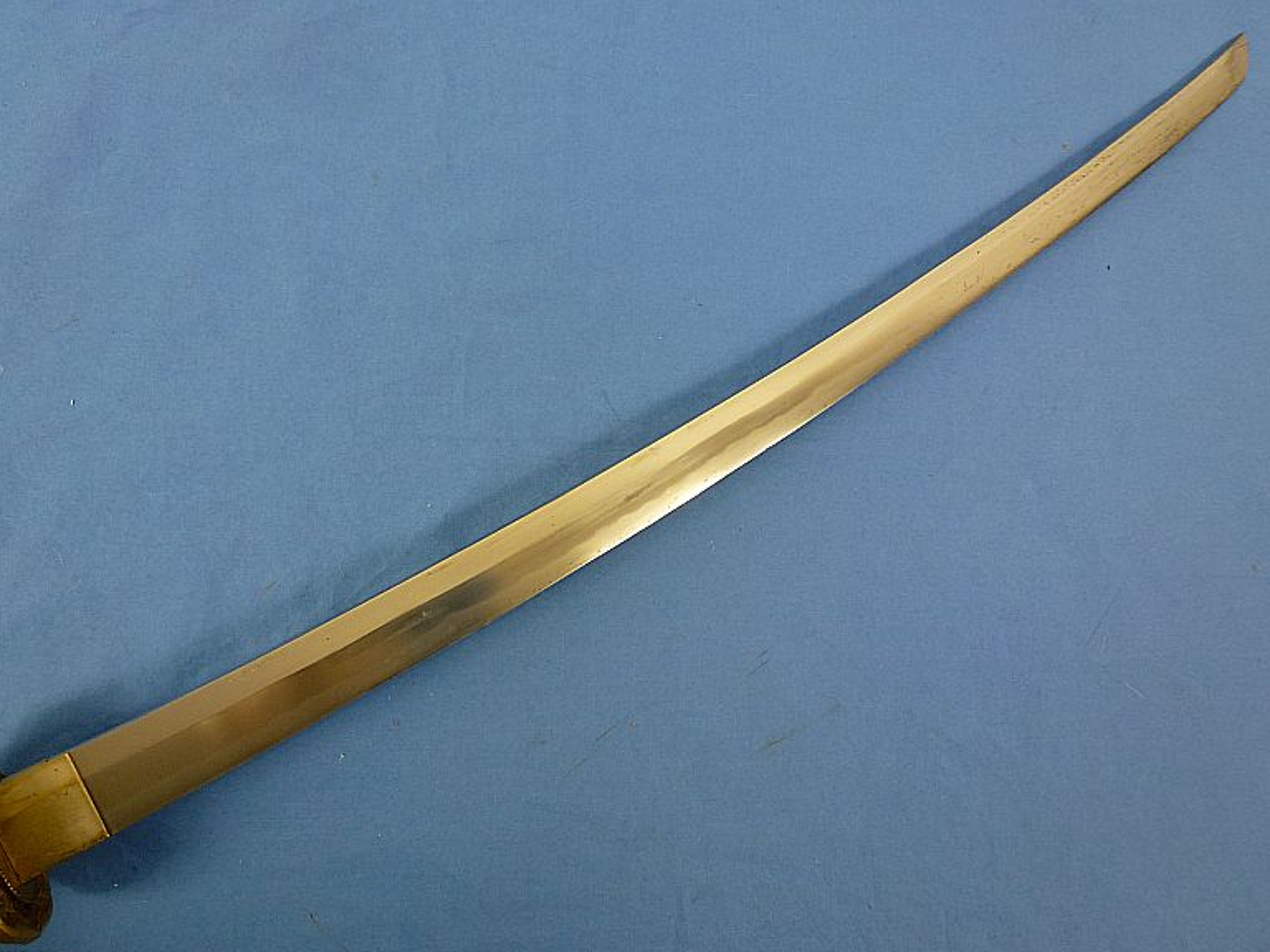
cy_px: 494
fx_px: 917
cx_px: 637
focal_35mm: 25
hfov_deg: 69.4
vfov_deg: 54.9
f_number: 3.3
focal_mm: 4.3
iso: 160
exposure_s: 1/60
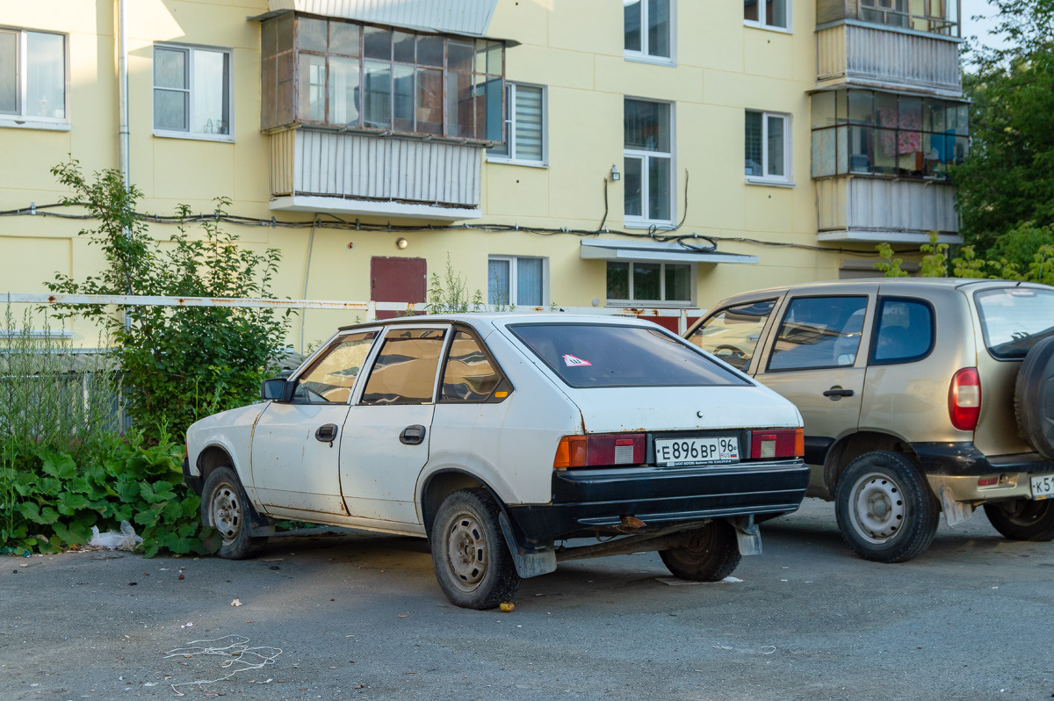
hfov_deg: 42.4
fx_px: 1360
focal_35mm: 46
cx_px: 527
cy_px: 350
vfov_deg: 28.9
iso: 200
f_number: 6.3
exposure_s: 1/320
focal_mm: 31
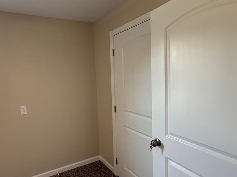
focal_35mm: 21
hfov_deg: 76.7
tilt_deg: -1.6
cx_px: 81
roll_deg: +1.7
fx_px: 144
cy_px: 91
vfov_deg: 63.4
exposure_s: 1/93
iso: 320
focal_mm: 2.22
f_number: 2.2
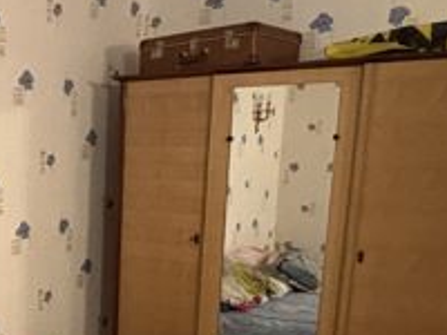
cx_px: 47
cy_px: 322
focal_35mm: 56
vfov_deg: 25.1
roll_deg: +0.3
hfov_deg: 32.7
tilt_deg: -12.2
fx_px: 723
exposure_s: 1/50
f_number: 2.2
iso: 800
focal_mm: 2.22
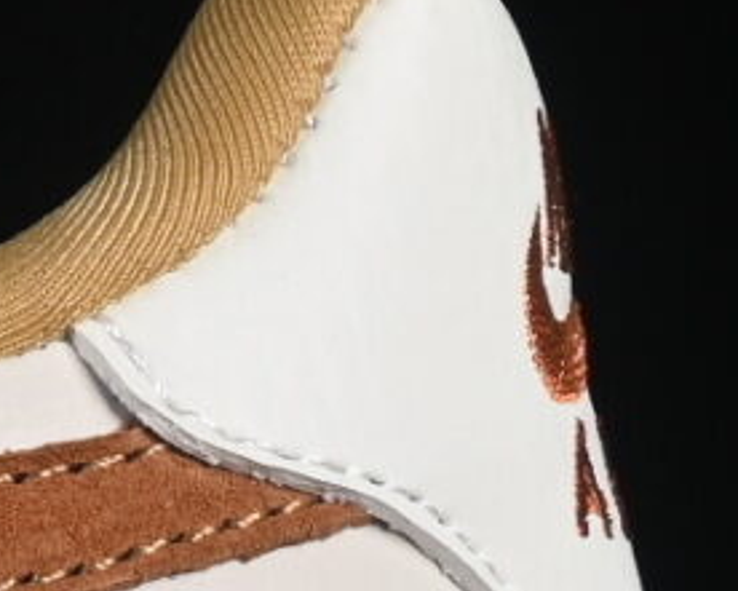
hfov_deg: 2.9
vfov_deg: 2.4
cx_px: -1669
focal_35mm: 653
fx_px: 14268
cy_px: 563
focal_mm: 50
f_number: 8
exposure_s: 1/80
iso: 160
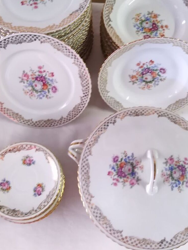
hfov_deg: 40.7
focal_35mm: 35
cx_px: 99
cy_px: 108
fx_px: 253
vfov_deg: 52.4
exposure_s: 1/17.1
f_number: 2.2
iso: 581
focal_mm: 3.46
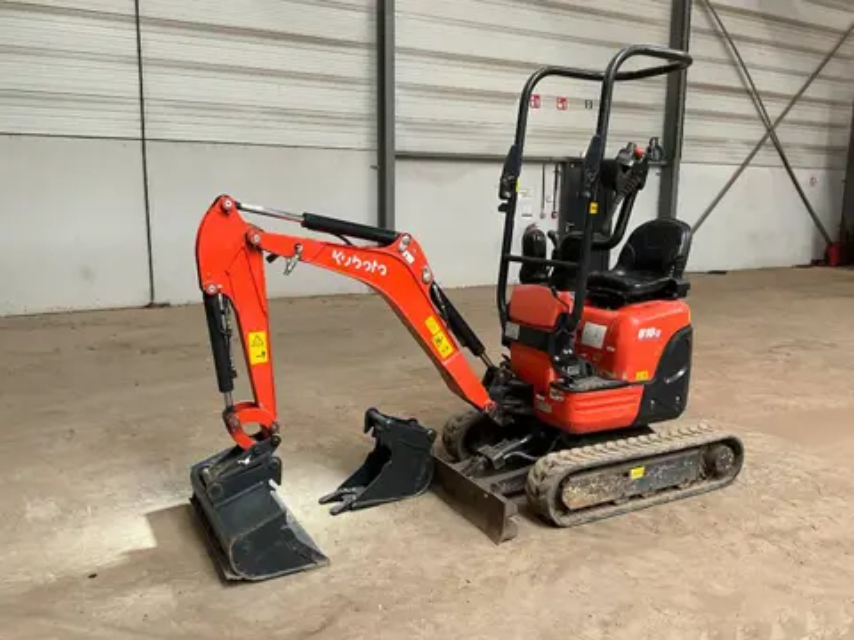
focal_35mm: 29
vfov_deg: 48.2
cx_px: 427
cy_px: 320
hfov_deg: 61.7
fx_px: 715
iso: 64
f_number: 1.8
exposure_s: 1/73
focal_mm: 3
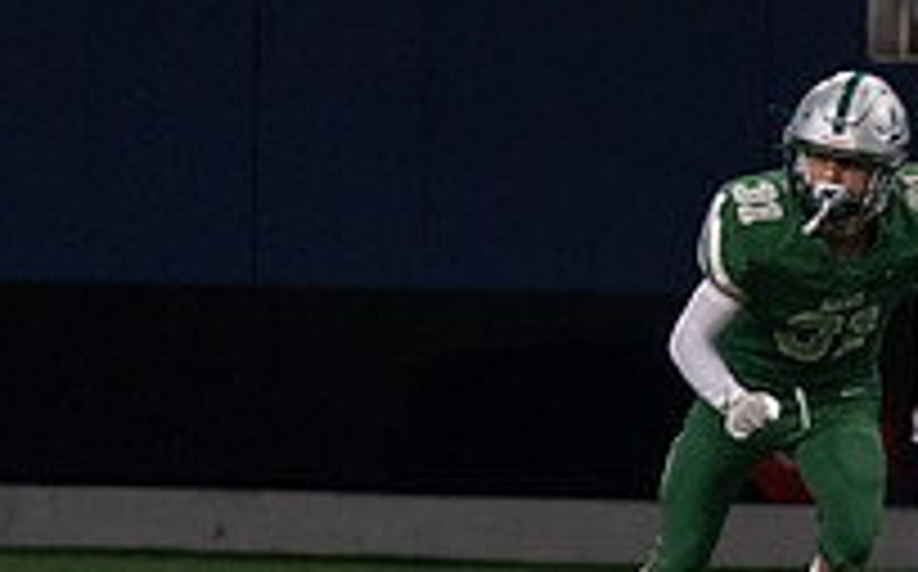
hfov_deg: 1.9
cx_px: 580
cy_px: 533
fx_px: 28415
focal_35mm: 1137
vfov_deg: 1.2
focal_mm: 200
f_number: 2.8
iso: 1600
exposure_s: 1/1000
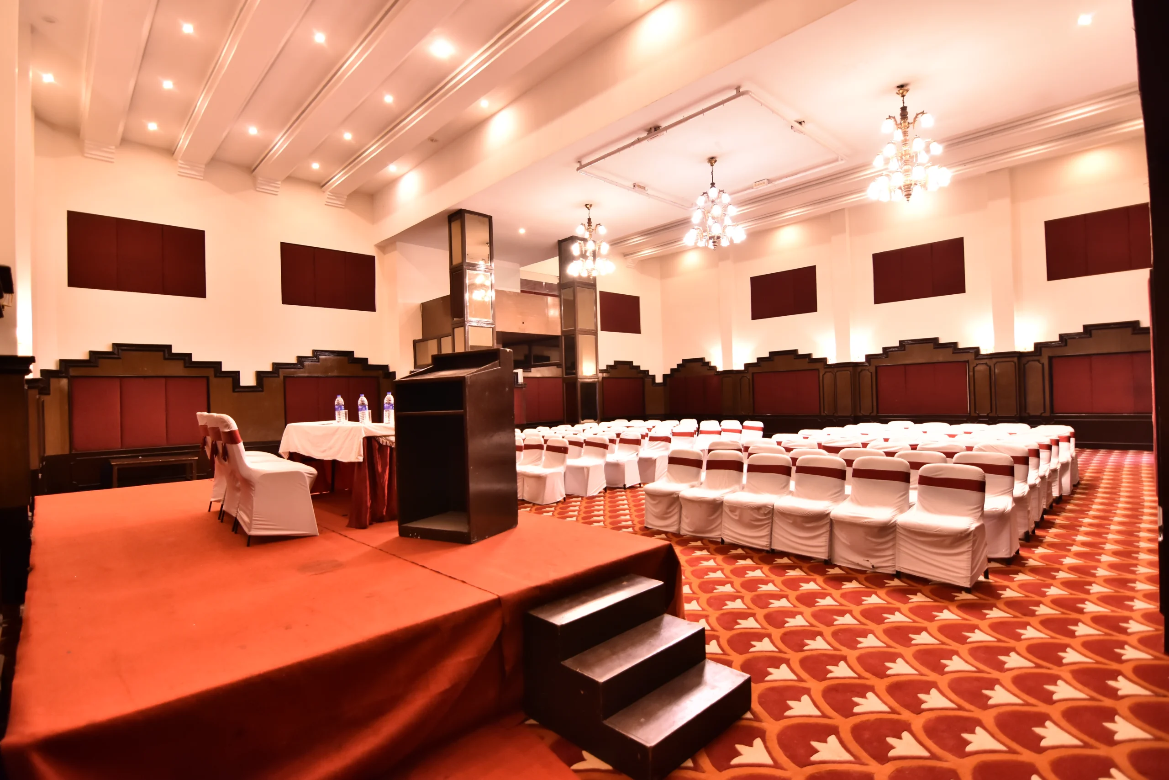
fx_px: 536
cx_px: 584
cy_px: 390
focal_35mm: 16
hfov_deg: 95.0
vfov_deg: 72.1
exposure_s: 1/20
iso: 640
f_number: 2.8
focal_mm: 11
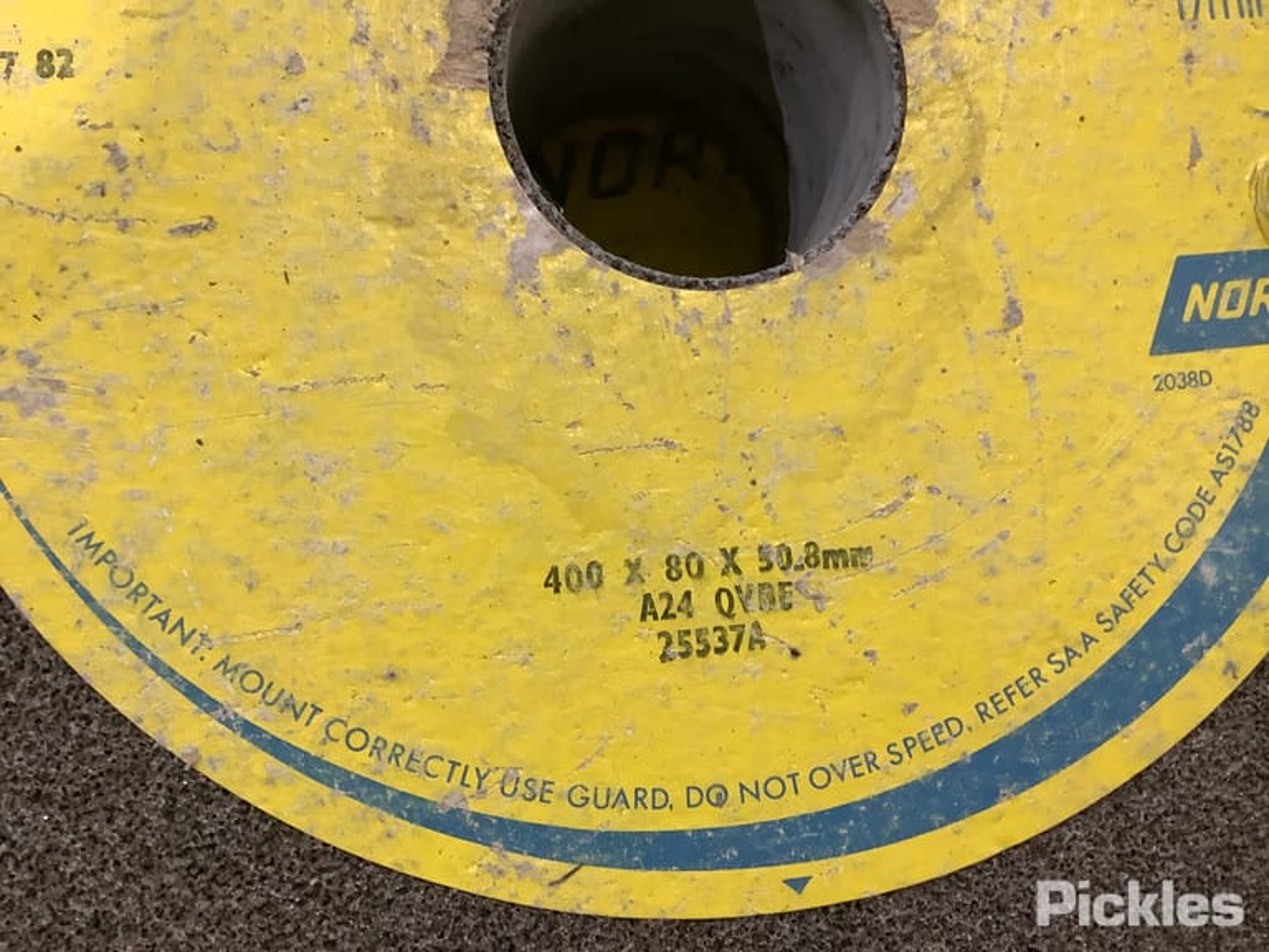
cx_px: 634
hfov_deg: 58.4
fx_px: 1136
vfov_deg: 45.4
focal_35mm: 31
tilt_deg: -83.2
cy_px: 476
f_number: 2.4
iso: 160
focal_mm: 3.3
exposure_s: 1/50
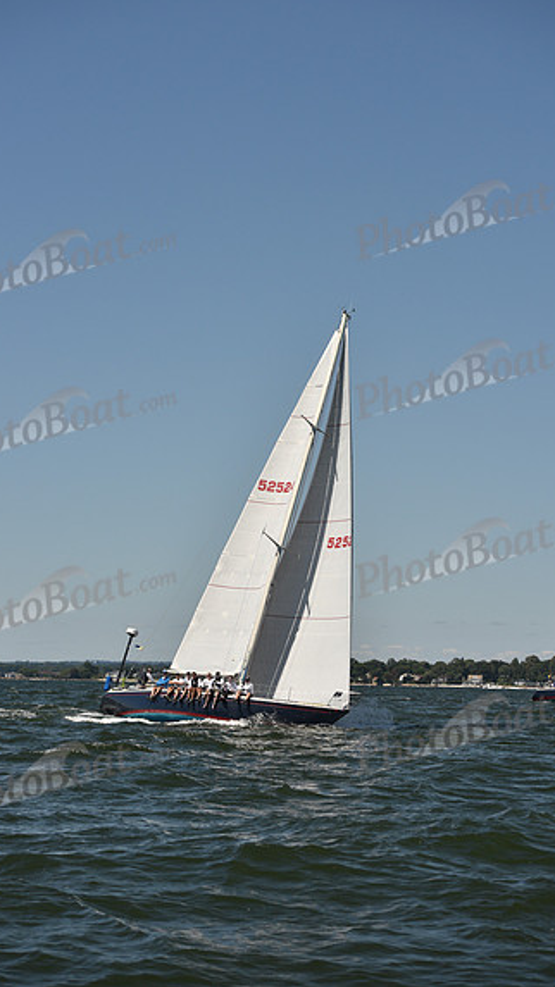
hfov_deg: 13.9
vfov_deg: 24.5
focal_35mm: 87
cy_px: 489
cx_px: 266
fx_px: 2278
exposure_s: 1/1250
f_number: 5
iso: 250
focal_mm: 82
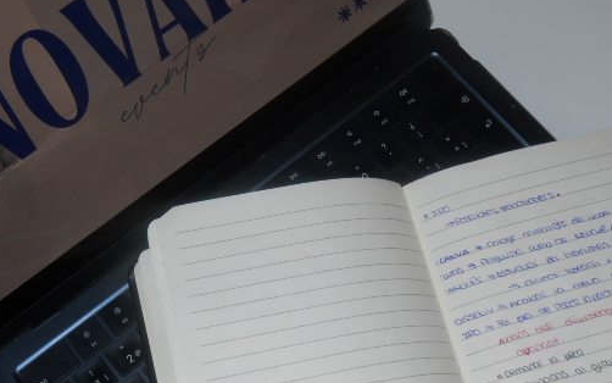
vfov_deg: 17.8
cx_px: 274
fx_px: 1218
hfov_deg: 28.2
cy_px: 132
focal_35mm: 73
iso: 80
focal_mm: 9.6
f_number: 3.7
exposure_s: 1/30
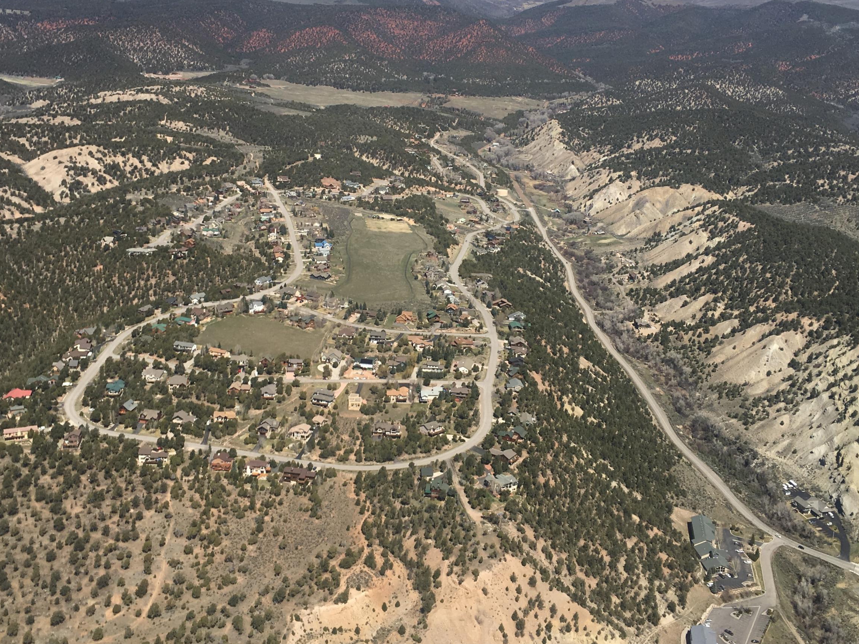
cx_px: 441
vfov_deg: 37.6
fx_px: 943
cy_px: 257
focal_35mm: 38
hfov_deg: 49.0
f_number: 2.2
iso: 25
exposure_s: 1/1603
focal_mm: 4.15
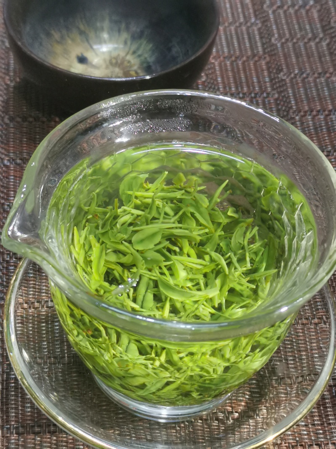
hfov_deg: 18.2
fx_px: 1049
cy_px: 224
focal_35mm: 81
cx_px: 168
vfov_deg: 24.1
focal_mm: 5.58
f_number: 1.8
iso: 400
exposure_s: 1/50
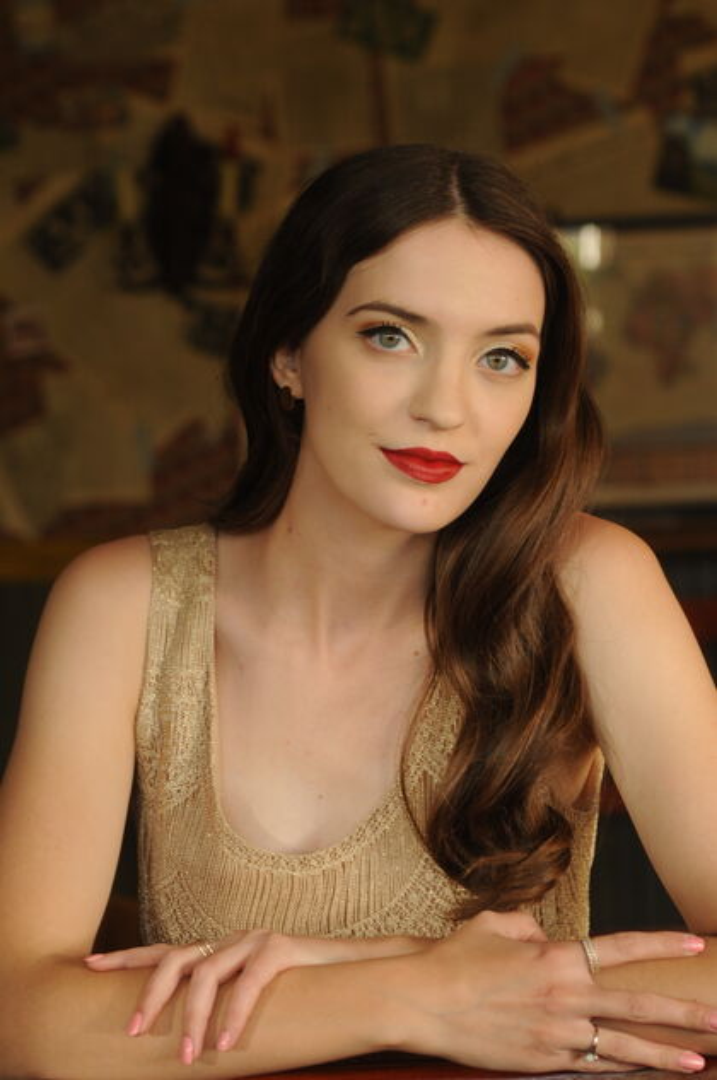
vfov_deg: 22.6
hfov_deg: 15.2
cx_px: 358
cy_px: 540
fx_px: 2694
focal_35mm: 90
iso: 320
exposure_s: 1/50
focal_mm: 60
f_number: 4
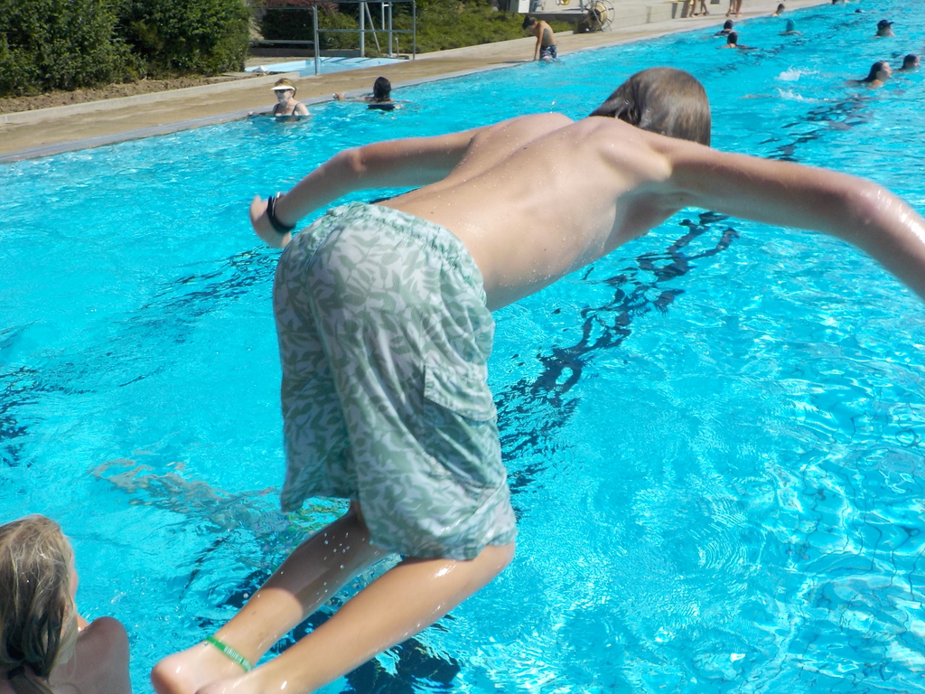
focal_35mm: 30
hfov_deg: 60.0
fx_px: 802
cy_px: 347
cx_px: 462
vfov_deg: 46.8
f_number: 6.6
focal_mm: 4.1
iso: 125
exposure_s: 1/500
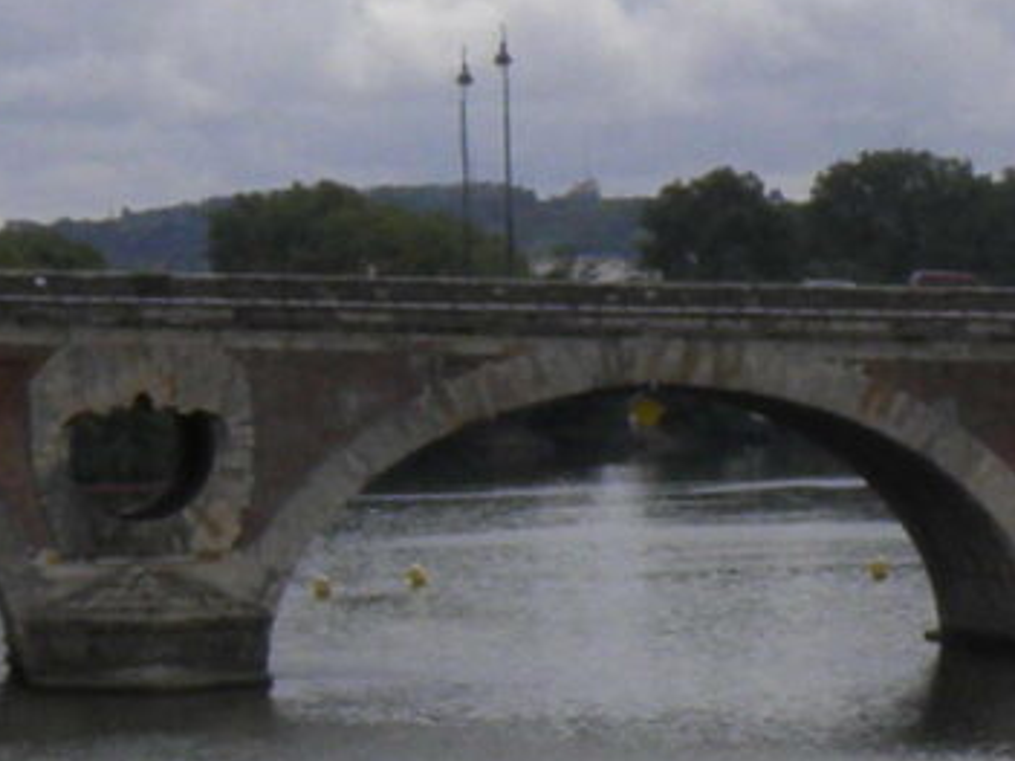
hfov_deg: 9.0
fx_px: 6419
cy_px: 310
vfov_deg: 6.8
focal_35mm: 219
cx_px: 185
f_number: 5.9
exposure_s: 1/500
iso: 50
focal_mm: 5.5
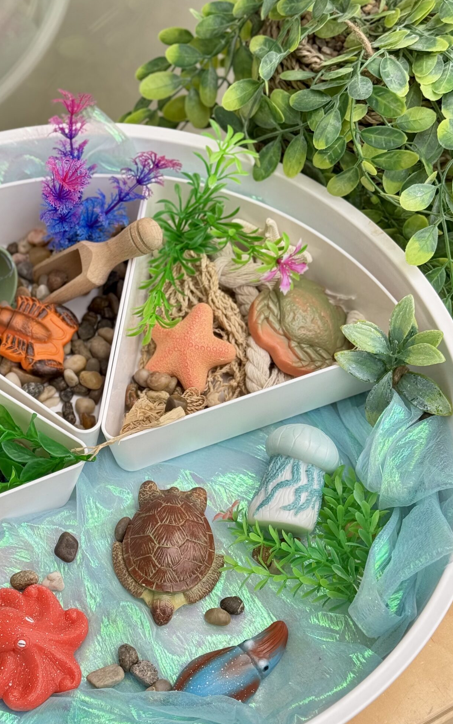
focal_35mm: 67
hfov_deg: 19.3
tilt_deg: -57.4
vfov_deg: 30.6
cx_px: 112
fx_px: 1323
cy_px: 382
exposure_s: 1/252
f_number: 1.78
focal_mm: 6.76
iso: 64
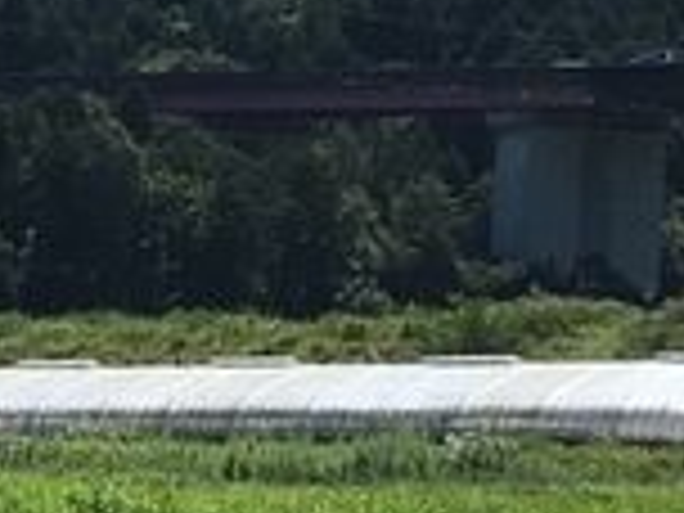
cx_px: -1098
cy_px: 585
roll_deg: -2.6
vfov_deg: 6.5
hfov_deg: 7.9
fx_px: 4525
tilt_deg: -0.2
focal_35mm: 229
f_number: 2.2
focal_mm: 4.15
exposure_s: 1/1789
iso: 25
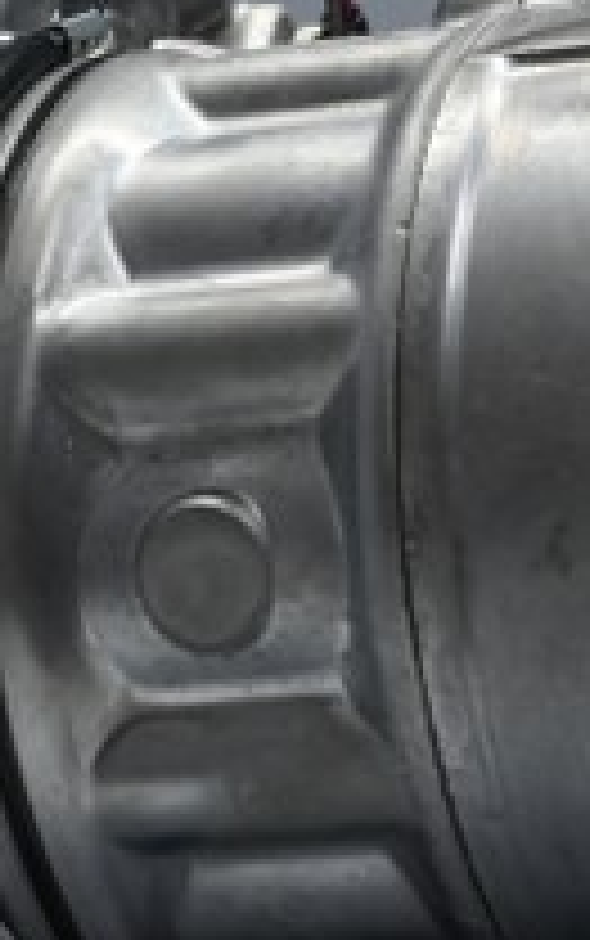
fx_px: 4839
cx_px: 522
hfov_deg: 7.0
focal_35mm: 188
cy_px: 454
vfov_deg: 11.1
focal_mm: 43
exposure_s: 1/60
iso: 900
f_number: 6
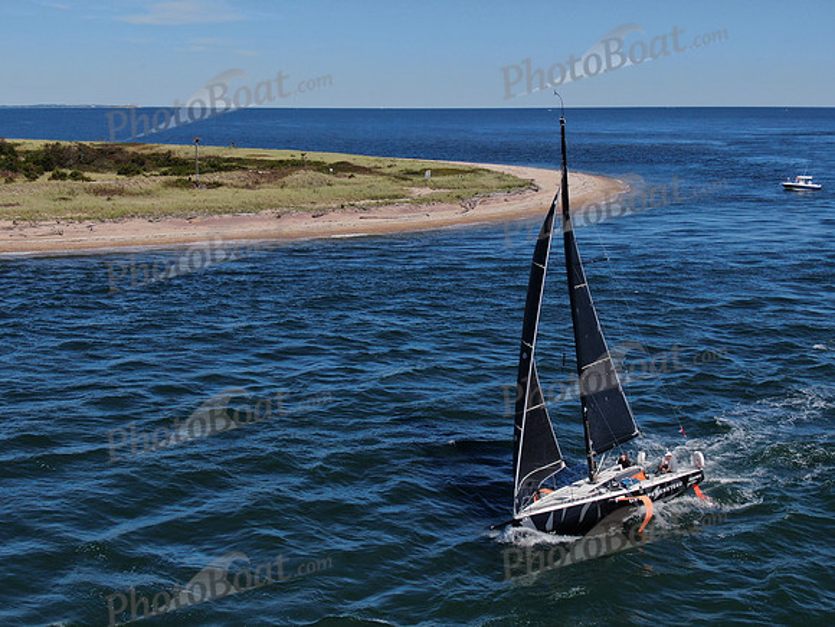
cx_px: 418
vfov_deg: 30.3
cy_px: 314
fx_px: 1158
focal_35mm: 48
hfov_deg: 39.7
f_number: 3.8
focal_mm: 8.6
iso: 100
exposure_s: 1/1250
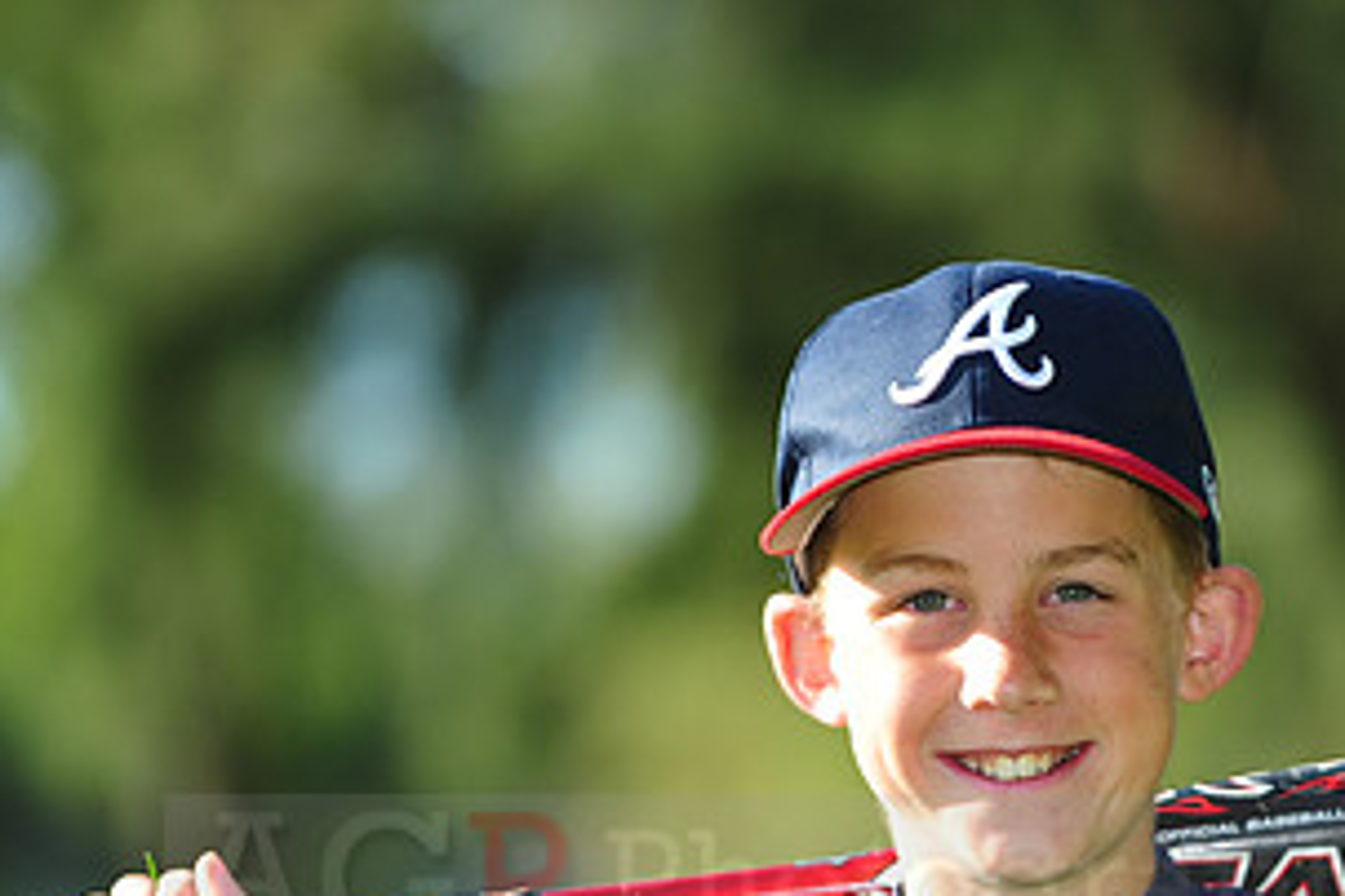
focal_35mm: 316
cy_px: 852
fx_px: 11805
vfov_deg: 4.3
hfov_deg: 6.5
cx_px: 910
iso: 200
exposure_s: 1/640
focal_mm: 165
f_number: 4
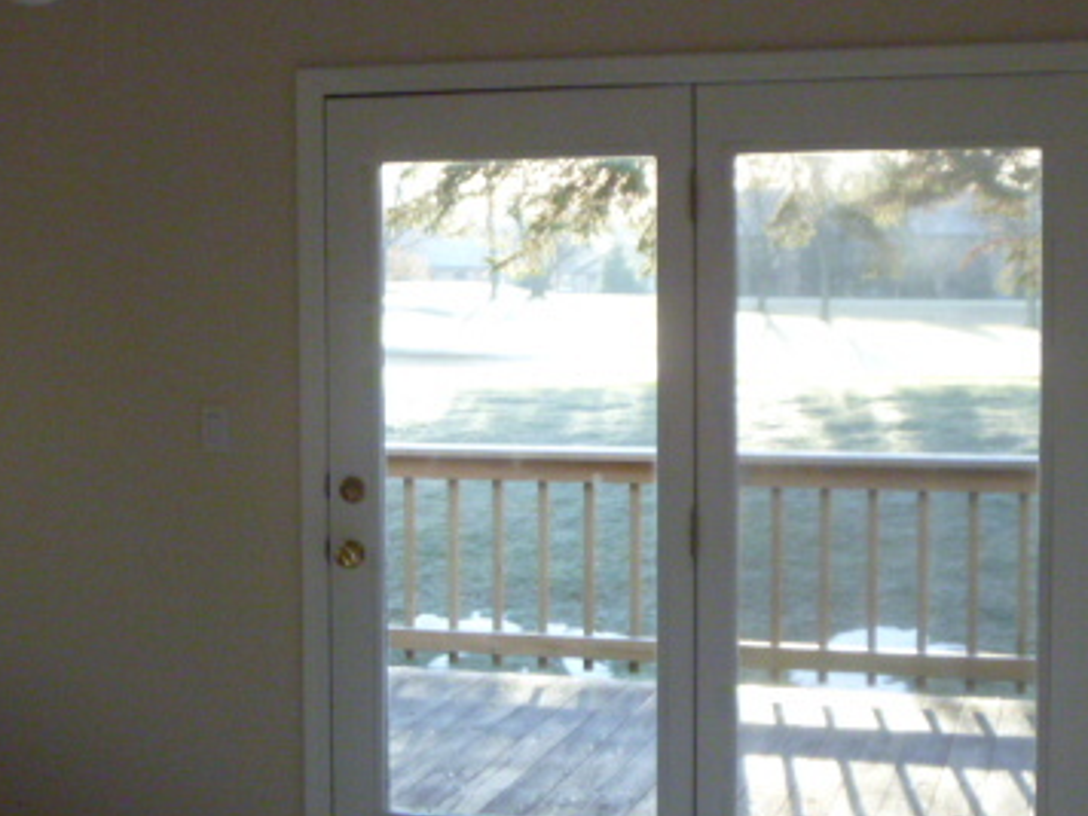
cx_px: 385
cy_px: 370
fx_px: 1980
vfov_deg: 23.3
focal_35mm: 63
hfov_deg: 30.5
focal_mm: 6.3
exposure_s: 1/125
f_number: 3.5
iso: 400
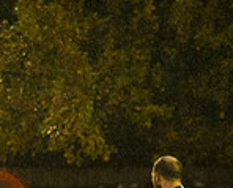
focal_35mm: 1045
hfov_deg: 1.8
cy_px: 195
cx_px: -194
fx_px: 7220
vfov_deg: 1.5
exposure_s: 1/1000
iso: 5000
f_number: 2.8
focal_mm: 200
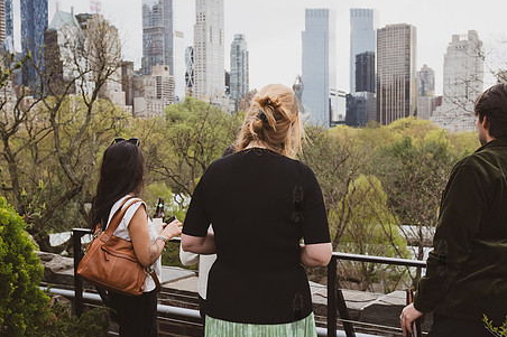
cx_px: 260
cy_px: 197
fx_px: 648
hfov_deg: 42.8
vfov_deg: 29.2
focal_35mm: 46
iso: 1000
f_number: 4.5
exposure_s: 1/640
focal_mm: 32
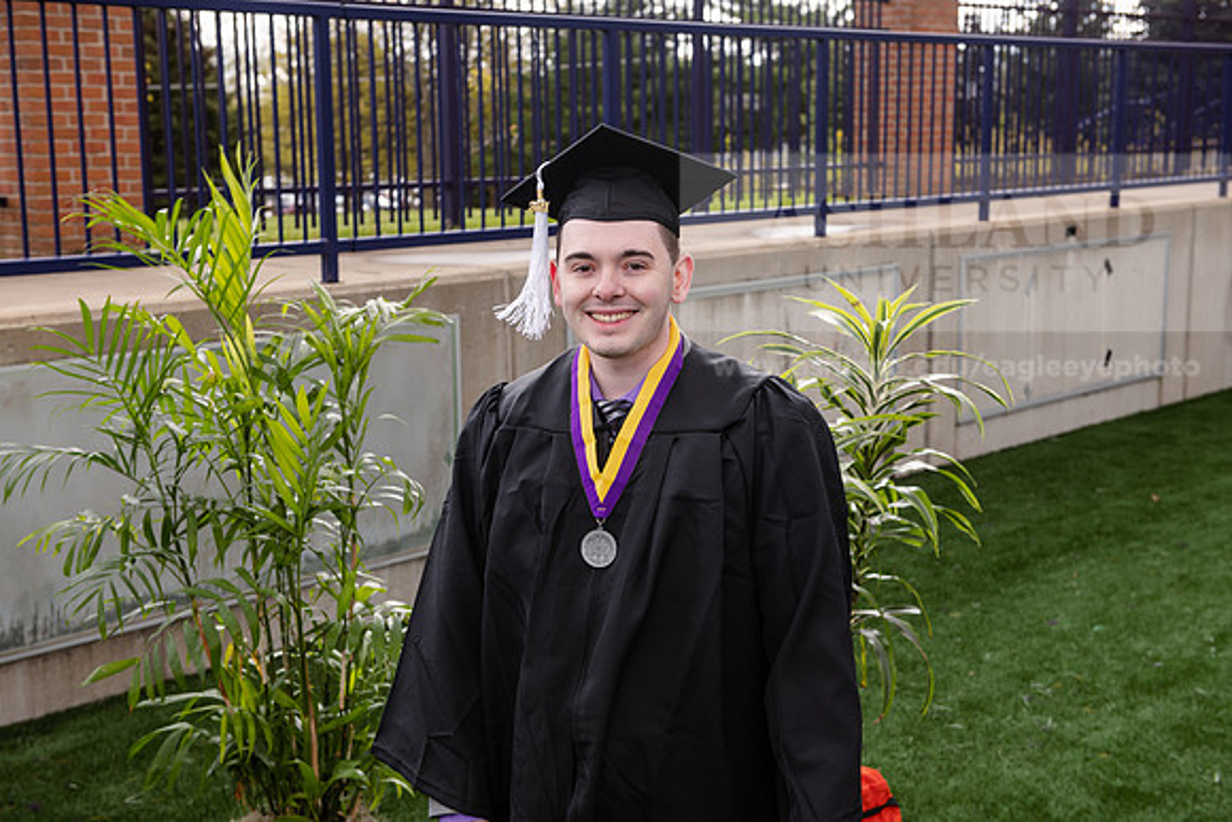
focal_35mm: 52
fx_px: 1780
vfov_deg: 26.0
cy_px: 411
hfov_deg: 38.2
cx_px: 616
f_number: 5.6
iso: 250
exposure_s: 1/200
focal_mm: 52
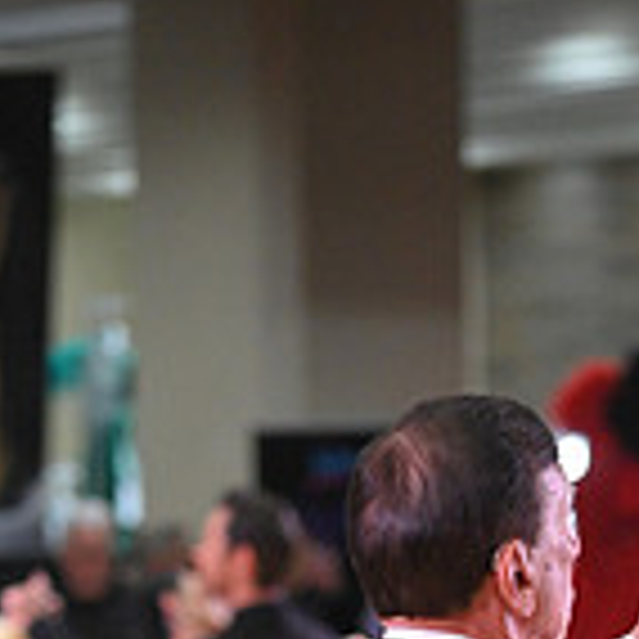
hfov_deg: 3.5
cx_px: 470
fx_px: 10526
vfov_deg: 3.4
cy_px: 1300
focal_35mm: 504
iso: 2500
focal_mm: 145
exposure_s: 1/400
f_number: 4.5
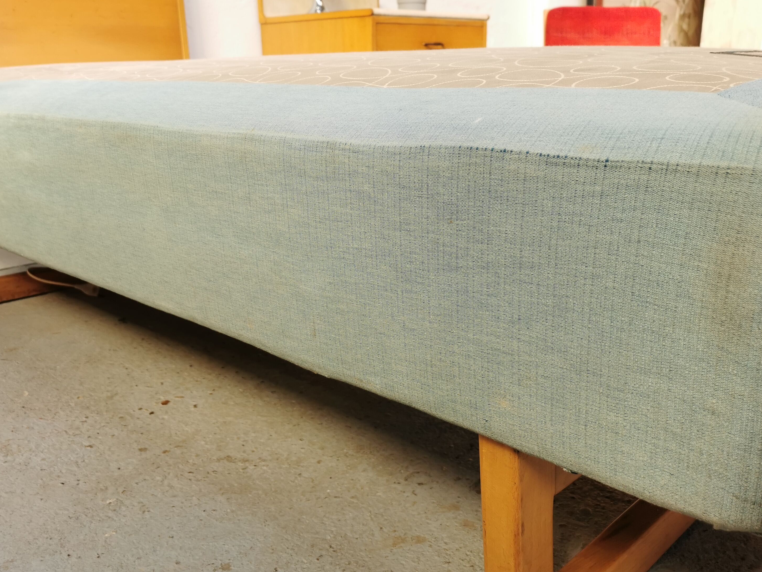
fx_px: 748
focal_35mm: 34
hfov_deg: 54.0
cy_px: 313
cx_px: 386
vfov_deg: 41.8
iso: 50
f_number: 1.8
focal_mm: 5.58
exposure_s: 1/142
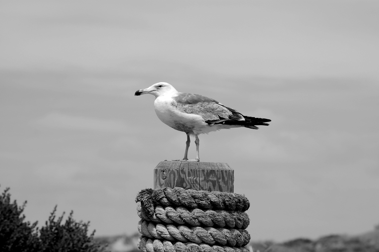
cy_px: 126
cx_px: 190
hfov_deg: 11.2
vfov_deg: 7.5
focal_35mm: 183
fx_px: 1925
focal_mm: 122
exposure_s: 1/800
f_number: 7.1
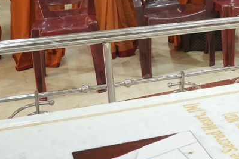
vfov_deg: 13.8
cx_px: 369
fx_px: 638
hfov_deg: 18.5
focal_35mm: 96
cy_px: -33
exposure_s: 1/160
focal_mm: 24
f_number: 3.2
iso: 2000
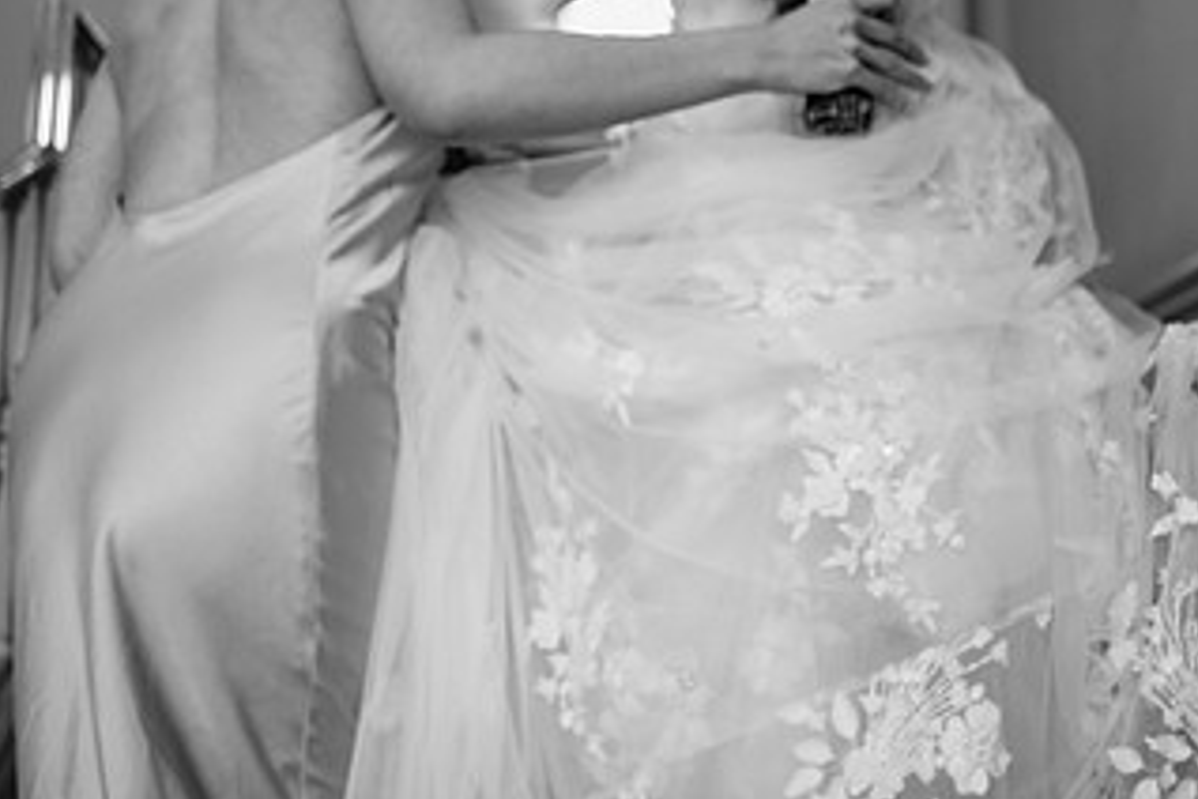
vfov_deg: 26.2
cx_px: 701
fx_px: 1697
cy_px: 204
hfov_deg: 38.8
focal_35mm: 51
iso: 100
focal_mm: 28
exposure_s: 1/100
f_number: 2.8
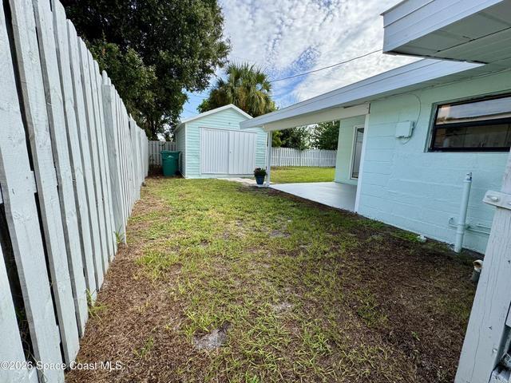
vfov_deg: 85.7
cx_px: 256
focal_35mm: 14
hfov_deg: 102.1
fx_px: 207
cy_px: 192
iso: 40
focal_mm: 2.22
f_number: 2.2
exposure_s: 1/518
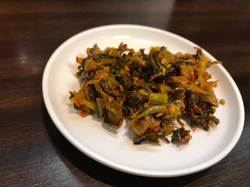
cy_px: 94
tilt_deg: -45.6
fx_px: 202
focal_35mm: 28
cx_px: 125
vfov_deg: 49.7
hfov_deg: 63.4
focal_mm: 3.99
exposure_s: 1/20
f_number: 1.8
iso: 40
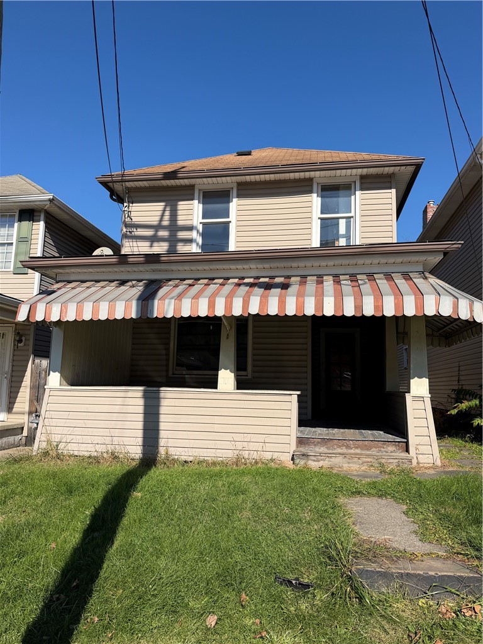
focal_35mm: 24
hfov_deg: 56.8
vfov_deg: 71.6
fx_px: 446
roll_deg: -2.5
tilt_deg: +8.0
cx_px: 242
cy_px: 322
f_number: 1.78
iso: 80
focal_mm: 6.76
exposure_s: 1/5714
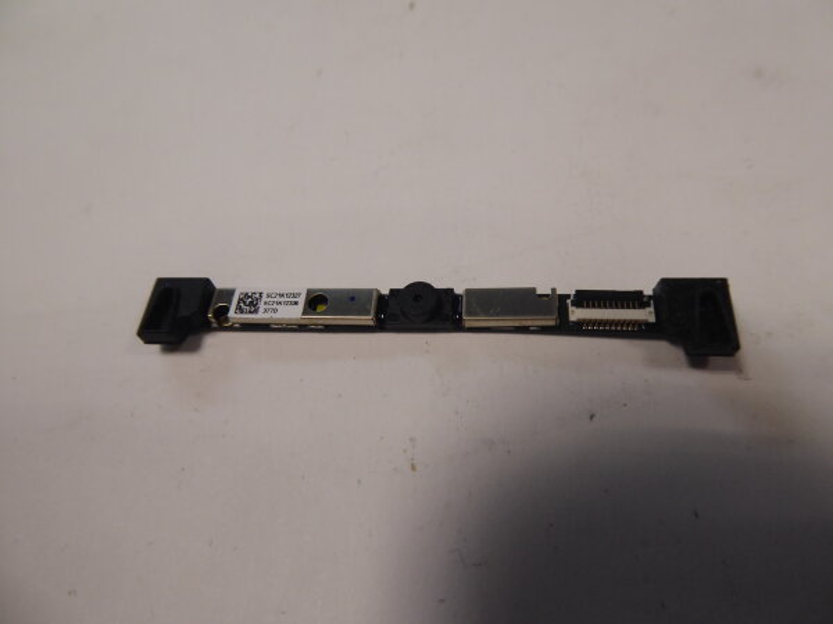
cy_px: 312
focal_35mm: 25
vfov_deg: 54.9
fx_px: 602
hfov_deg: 69.4
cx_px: 416
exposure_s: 1/60
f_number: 3.3
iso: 160
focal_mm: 4.3
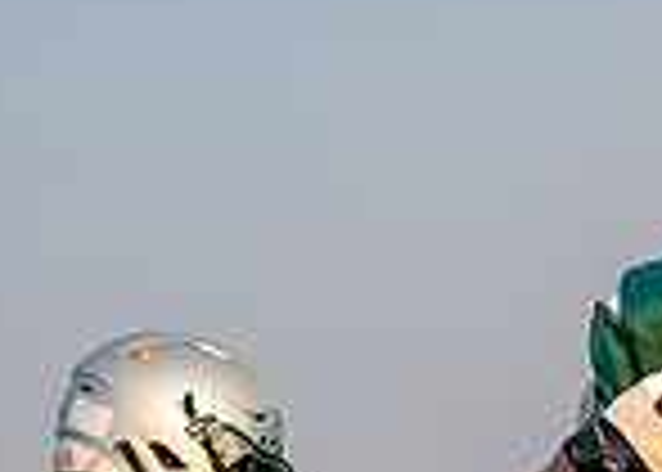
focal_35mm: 358
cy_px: 687
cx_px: 805
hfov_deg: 5.6
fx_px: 6731
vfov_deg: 4.0
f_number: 2.8
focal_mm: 70
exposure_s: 1/1250
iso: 160
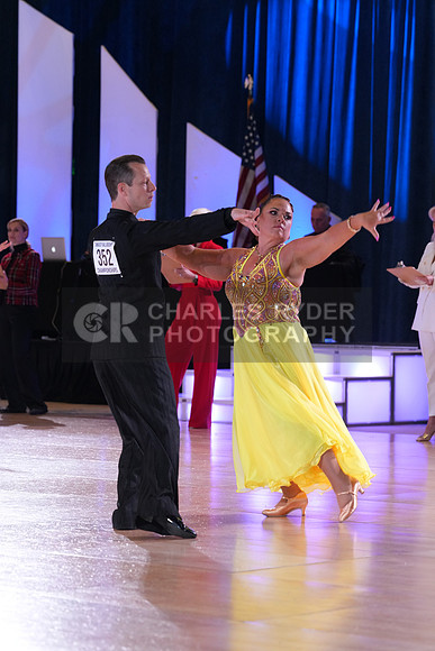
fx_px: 2445
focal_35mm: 135
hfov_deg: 10.2
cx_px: 218
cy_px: 326
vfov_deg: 15.2
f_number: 5
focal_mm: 135
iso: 2500
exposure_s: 1/200
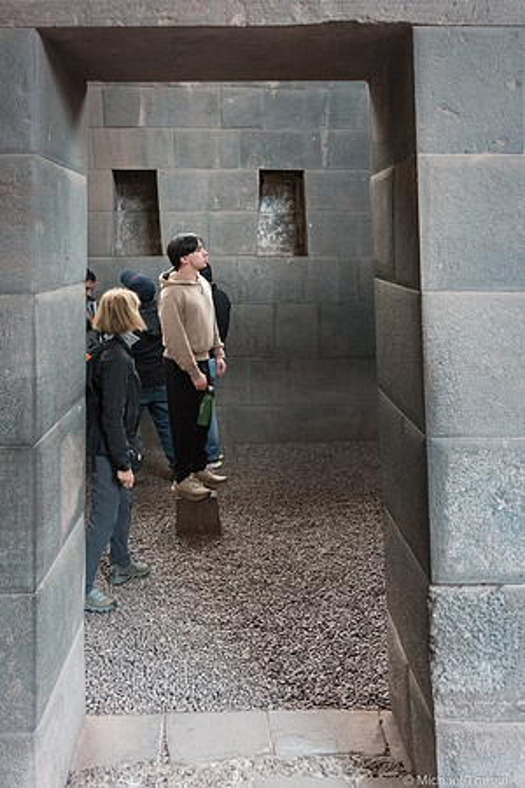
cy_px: 394
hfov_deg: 35.9
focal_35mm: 37
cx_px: 262
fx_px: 809
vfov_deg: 51.9
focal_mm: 37
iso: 12800
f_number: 8
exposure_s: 1/125
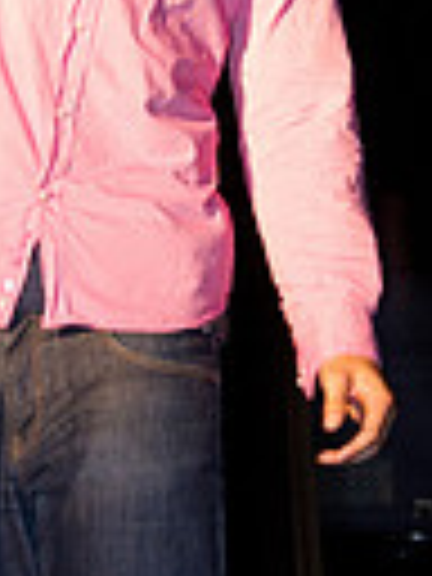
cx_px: -65
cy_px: 351
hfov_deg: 8.9
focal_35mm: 165
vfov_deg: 12.0
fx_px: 2746
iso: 1250
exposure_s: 1/160
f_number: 2.8
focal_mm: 32.5
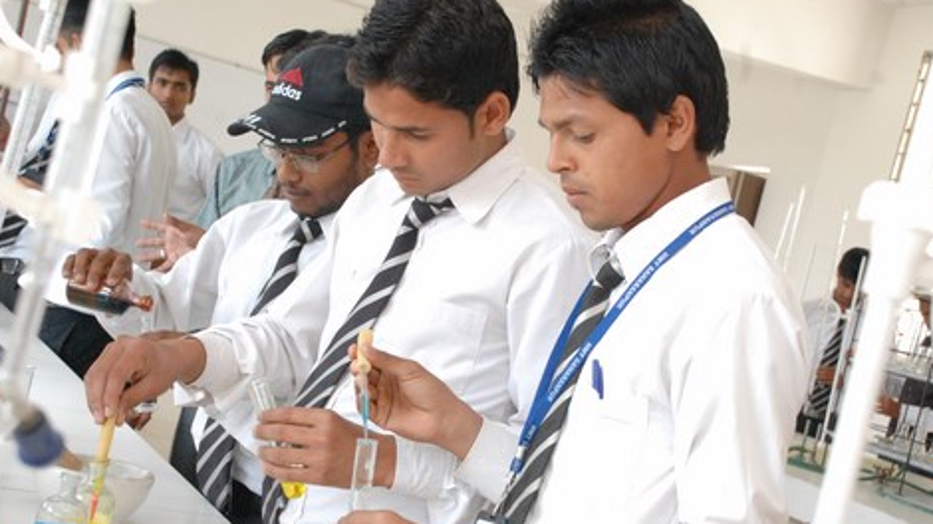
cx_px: 472
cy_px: 307
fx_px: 1657
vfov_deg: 18.0
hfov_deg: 31.4
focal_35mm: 67
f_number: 8
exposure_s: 1/60
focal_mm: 40
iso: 1600
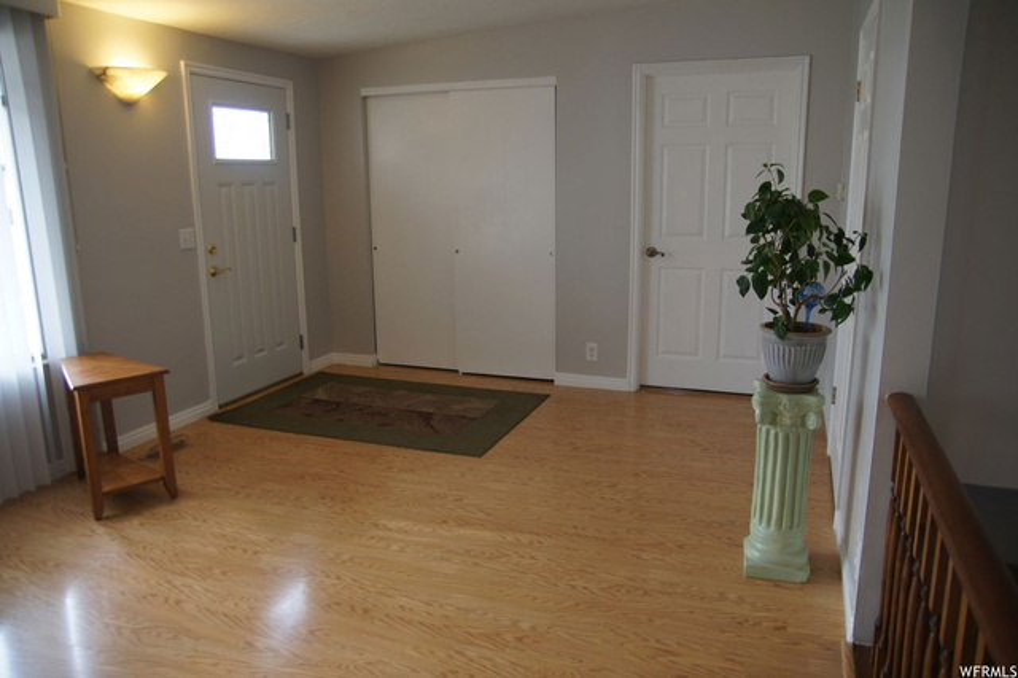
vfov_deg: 50.4
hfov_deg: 70.5
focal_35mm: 26
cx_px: 509
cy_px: 339
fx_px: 721
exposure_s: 1/30
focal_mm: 17
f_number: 2.8
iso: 125
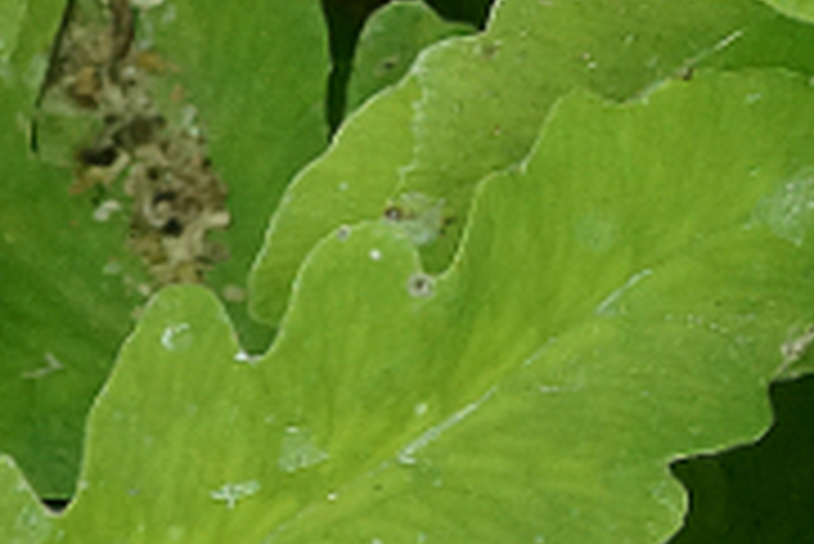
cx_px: 922
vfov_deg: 1.4
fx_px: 22470
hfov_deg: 2.1
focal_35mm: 993
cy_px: -459
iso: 800
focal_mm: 100
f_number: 10
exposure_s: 1/160
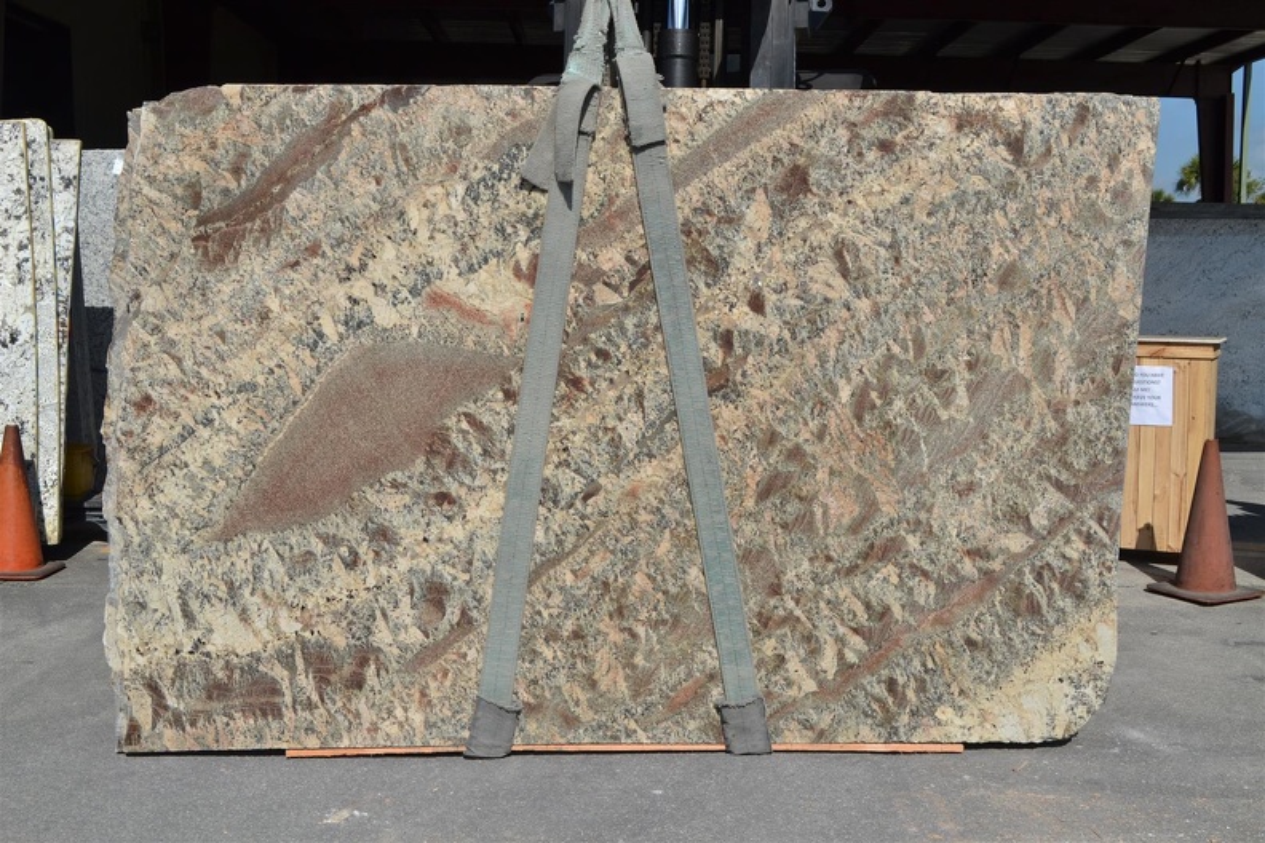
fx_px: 1476
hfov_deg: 46.4
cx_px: 632
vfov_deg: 31.9
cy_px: 422
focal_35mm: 42
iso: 200
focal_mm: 28
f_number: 10
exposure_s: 1/500
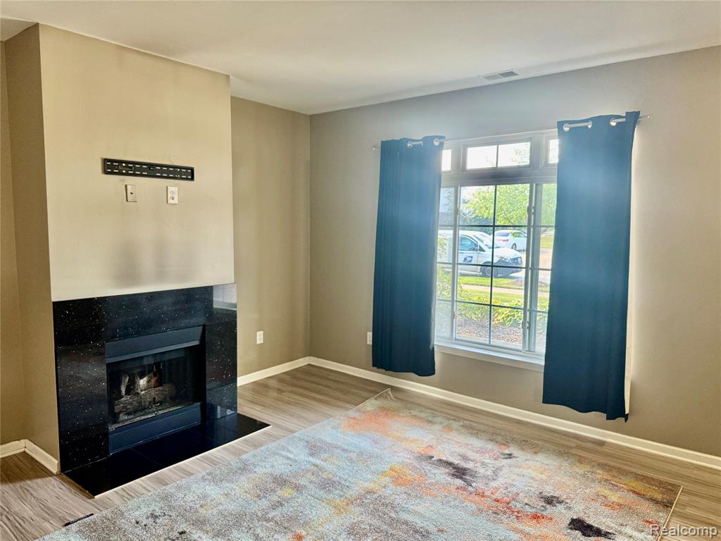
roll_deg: -0.8
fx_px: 500
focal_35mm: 24
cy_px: 270
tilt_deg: -6.4
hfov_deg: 71.6
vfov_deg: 56.8
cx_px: 360
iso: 160
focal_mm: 6.76
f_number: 1.78
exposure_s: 1/120
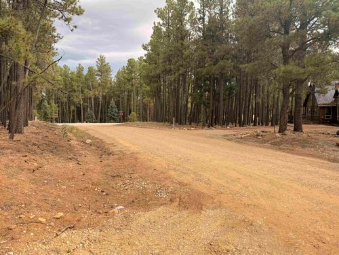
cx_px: 170
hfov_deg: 71.6
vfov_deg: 56.8
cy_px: 128
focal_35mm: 24
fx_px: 235
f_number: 1.78
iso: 80
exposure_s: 1/622
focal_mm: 6.76
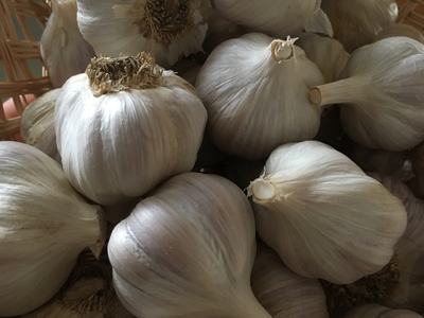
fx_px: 355
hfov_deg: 61.7
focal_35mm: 29
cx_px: 212
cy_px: 159
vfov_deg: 48.2
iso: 200
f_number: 2.2
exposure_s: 1/20
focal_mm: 4.15
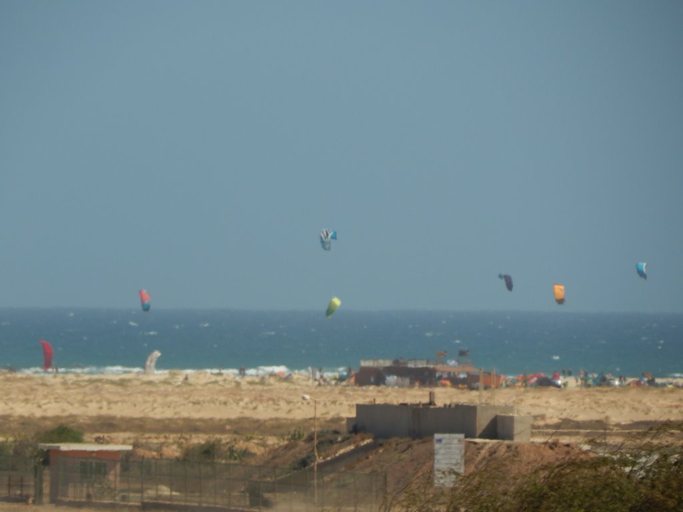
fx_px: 11760
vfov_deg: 2.5
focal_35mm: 596
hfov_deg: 3.3
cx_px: 342
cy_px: 256
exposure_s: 1/800
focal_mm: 107.1
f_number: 5.8
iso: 125
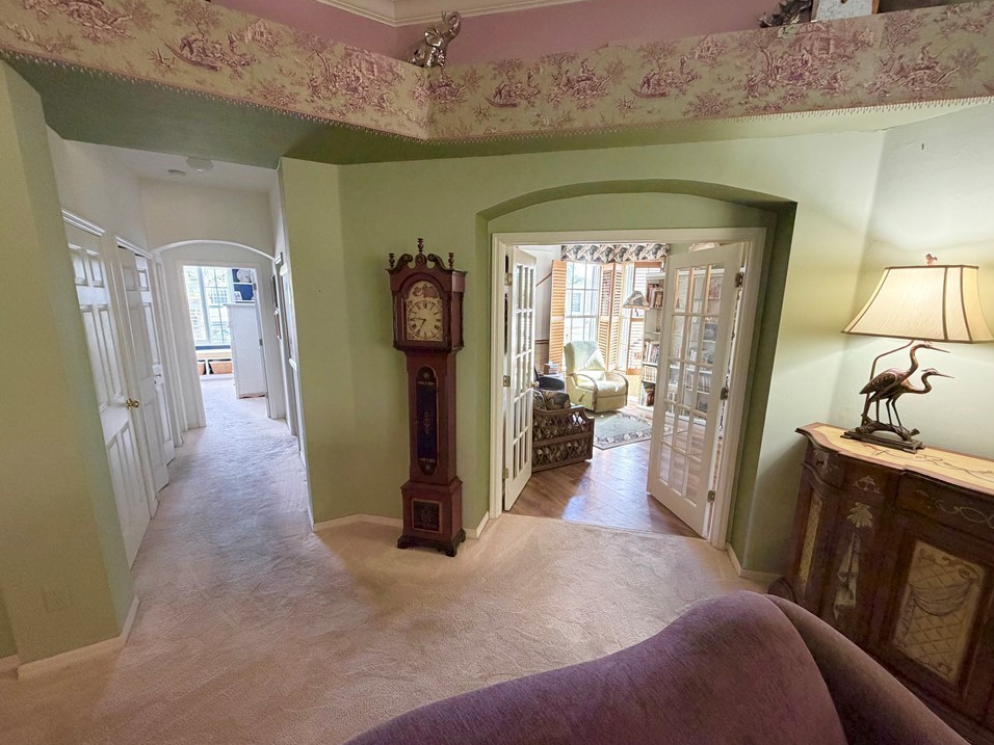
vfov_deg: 81.7
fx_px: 431
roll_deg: -0.8
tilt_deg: -12.3
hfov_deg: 98.2
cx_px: 506
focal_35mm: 15
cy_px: 393
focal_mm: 2.22
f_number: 2.2
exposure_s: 1/60
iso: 400
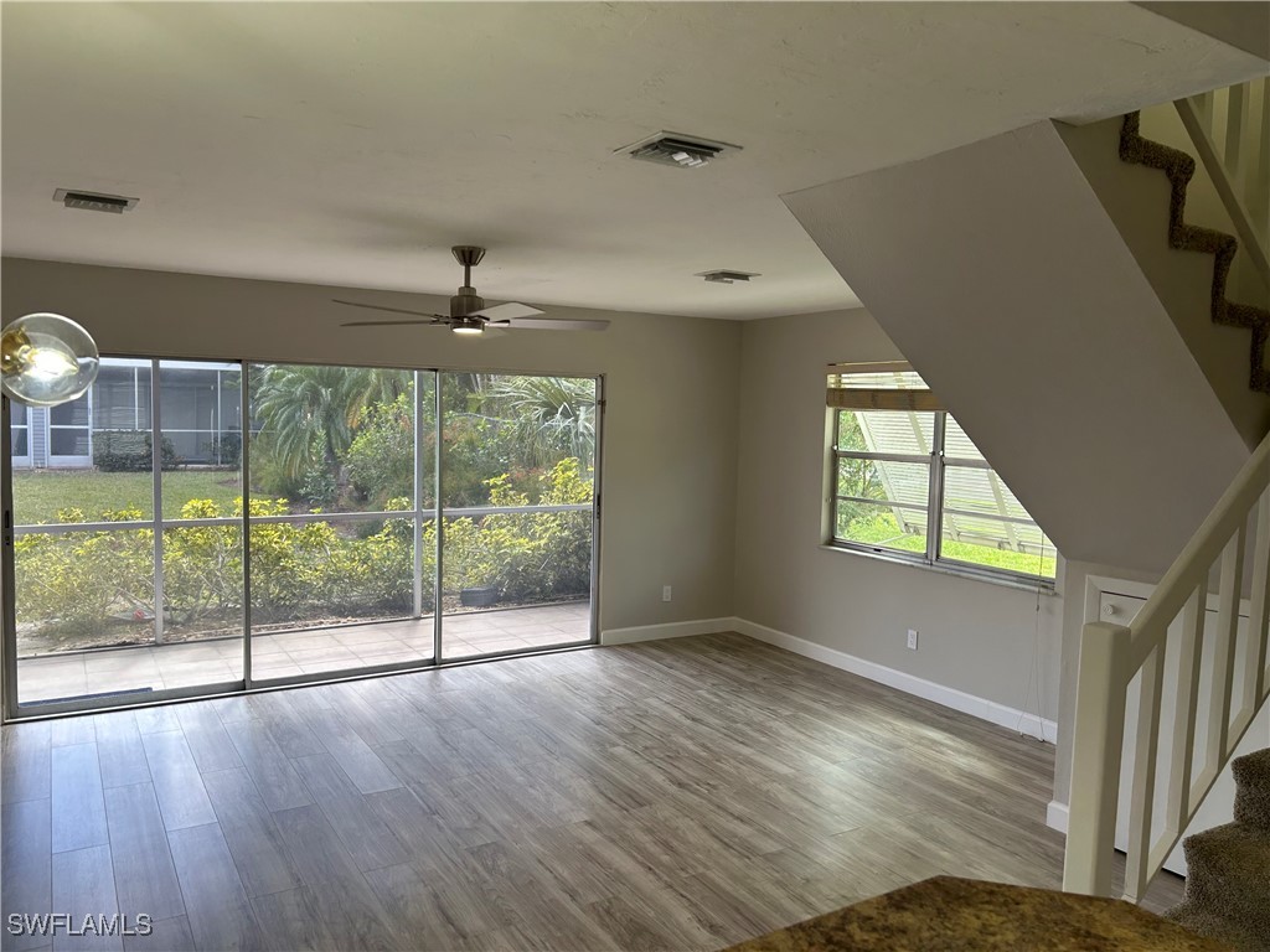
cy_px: 476
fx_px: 954
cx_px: 635
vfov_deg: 53.1
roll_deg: -1.3
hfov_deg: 67.3
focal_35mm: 26
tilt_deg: -4.7
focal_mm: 5.7
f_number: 1.5
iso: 50
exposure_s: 1/120
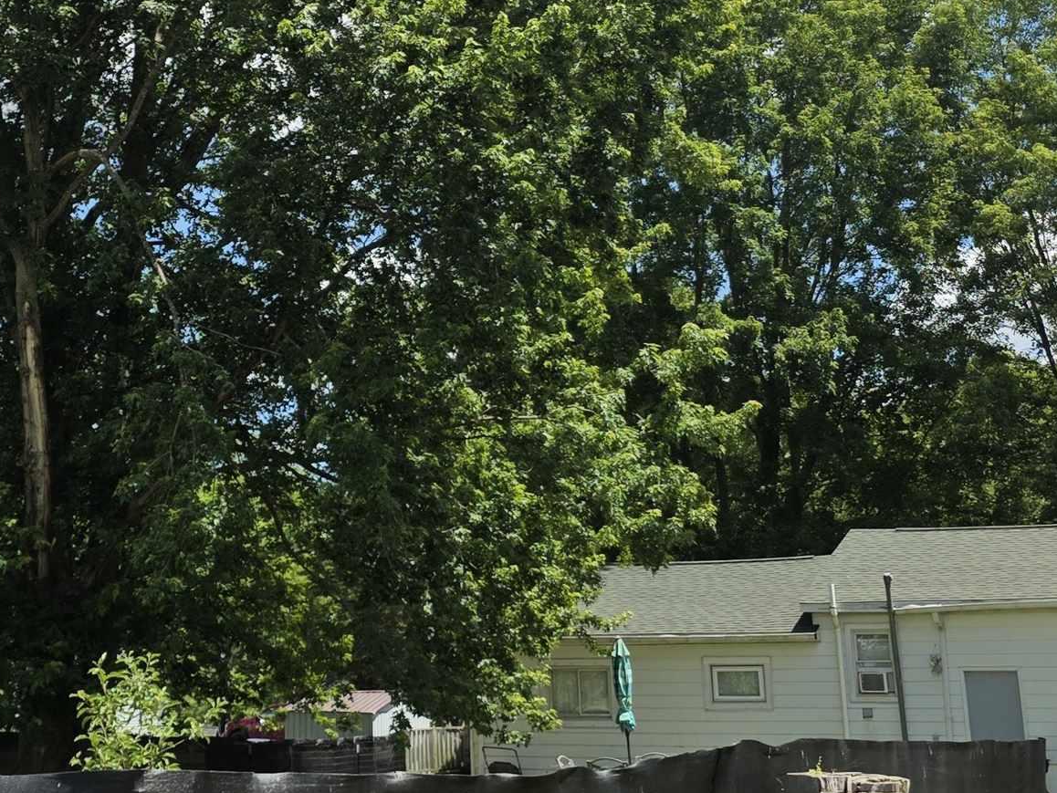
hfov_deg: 31.3
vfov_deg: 23.6
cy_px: 146
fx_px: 1863
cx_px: 307
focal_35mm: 61
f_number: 1.7
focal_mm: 6.3
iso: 80
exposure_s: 1/4539
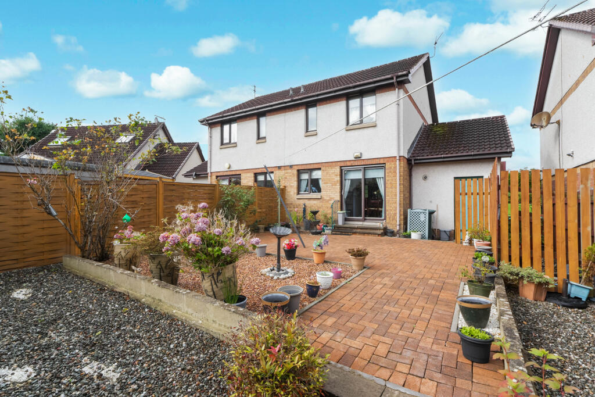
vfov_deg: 70.5
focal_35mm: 17
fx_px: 281
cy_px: 198
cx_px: 298
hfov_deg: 93.3
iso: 200
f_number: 14
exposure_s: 1/25
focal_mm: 17
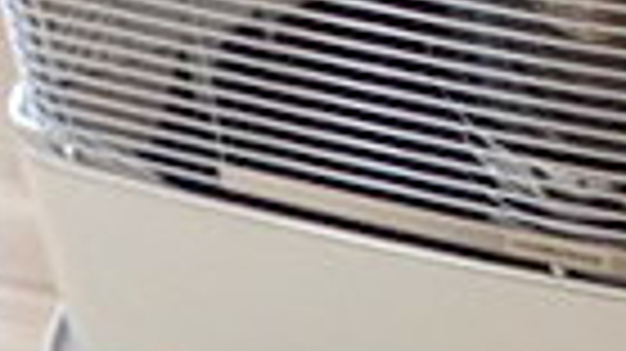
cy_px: -234
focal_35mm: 125
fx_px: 2074
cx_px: 540
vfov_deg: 9.3
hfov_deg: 17.0
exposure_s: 1/60
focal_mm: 4.5
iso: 160
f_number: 2
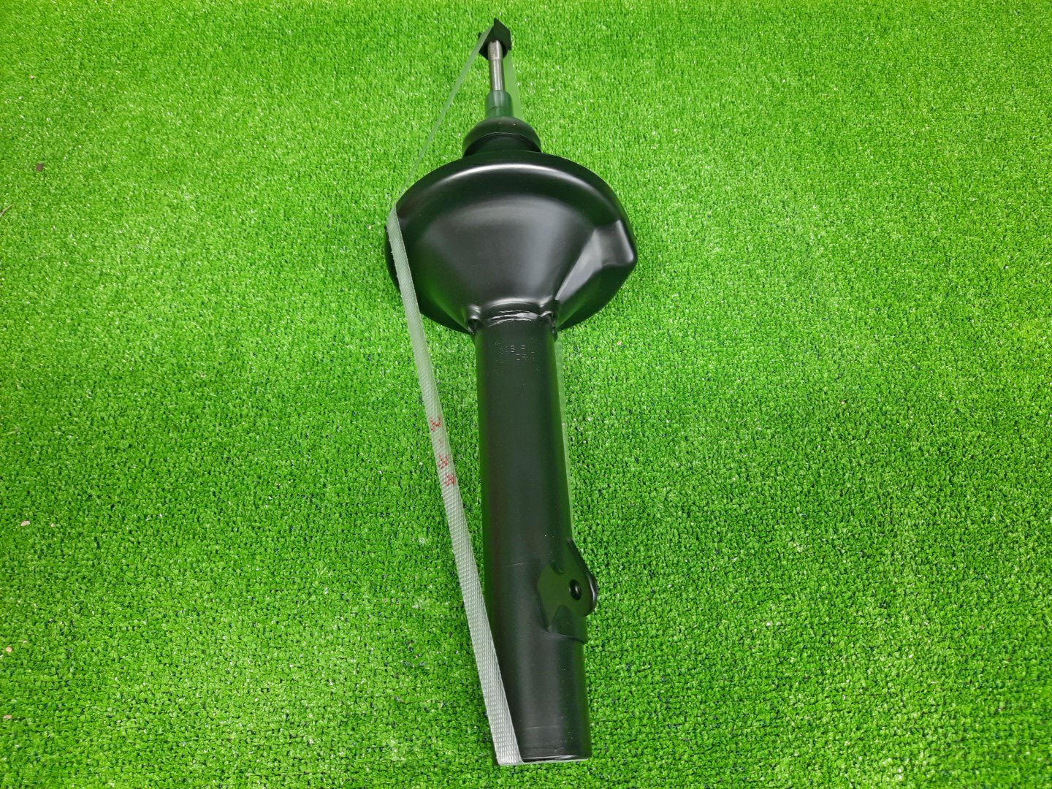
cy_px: 394
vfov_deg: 54.9
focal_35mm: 25
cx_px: 526
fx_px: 760
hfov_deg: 69.4
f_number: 2
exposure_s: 1/50
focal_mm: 4.6
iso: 150
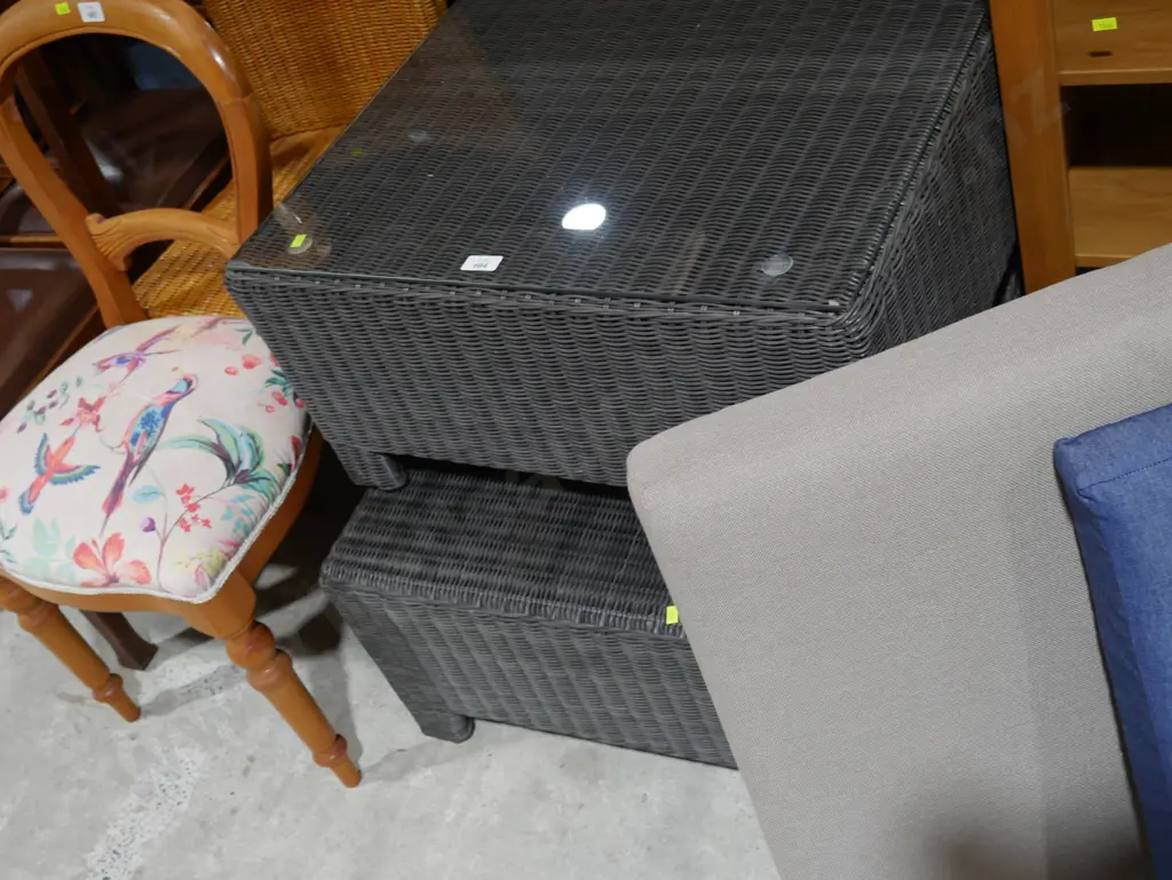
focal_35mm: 40
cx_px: 586
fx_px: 1355
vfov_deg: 36.0
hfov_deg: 46.8
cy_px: 440
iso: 400
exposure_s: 1/60
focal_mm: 20
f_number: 4.5
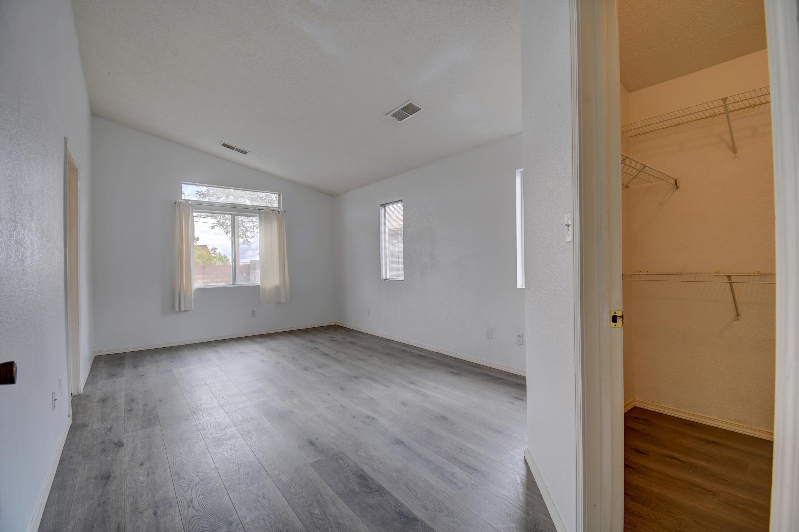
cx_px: 400
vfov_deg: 77.3
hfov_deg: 100.4
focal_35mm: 15
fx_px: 333
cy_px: 266
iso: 100
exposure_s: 1/50
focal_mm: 10
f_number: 4.5
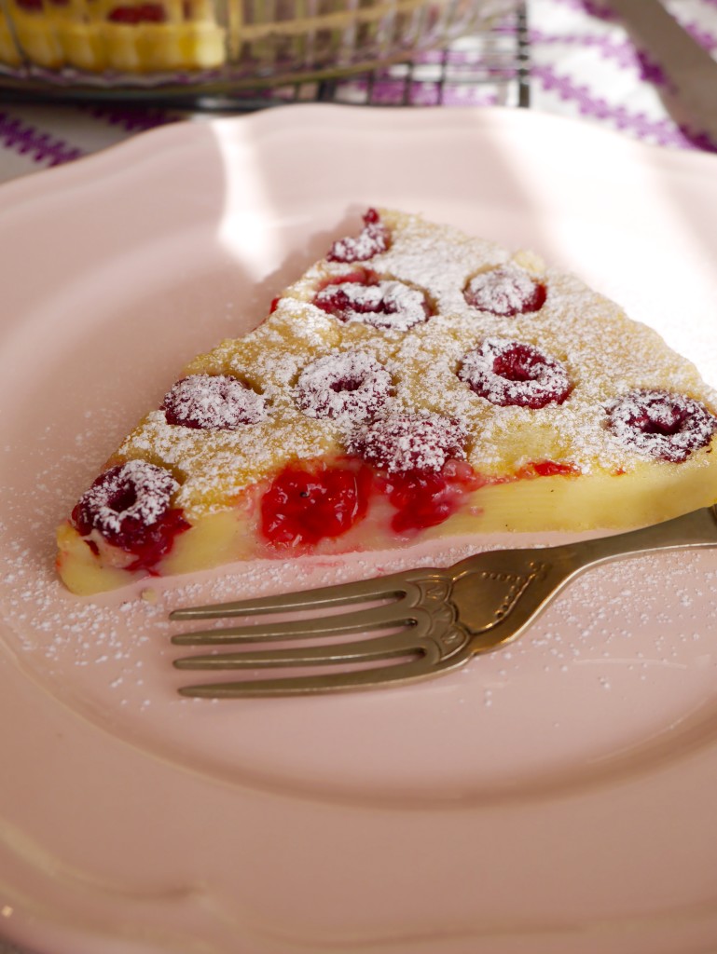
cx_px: 358
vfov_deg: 42.9
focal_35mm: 44
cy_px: 477
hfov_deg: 32.9
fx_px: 1214
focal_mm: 22
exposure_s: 1/160
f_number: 5.6
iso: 160
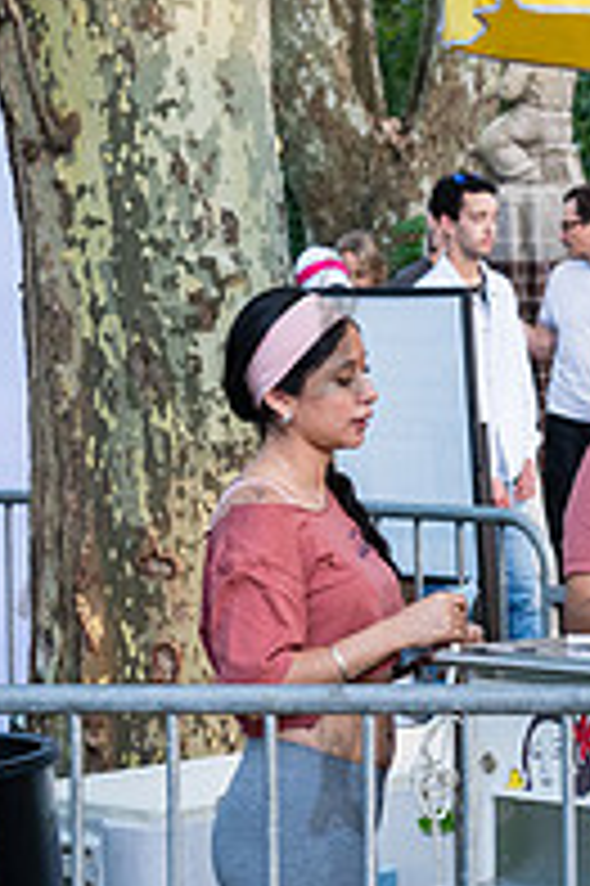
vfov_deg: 12.7
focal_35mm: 162
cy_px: 537
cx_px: 914
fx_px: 3989
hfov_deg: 8.3
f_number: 5
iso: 2000
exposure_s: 1/200
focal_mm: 55
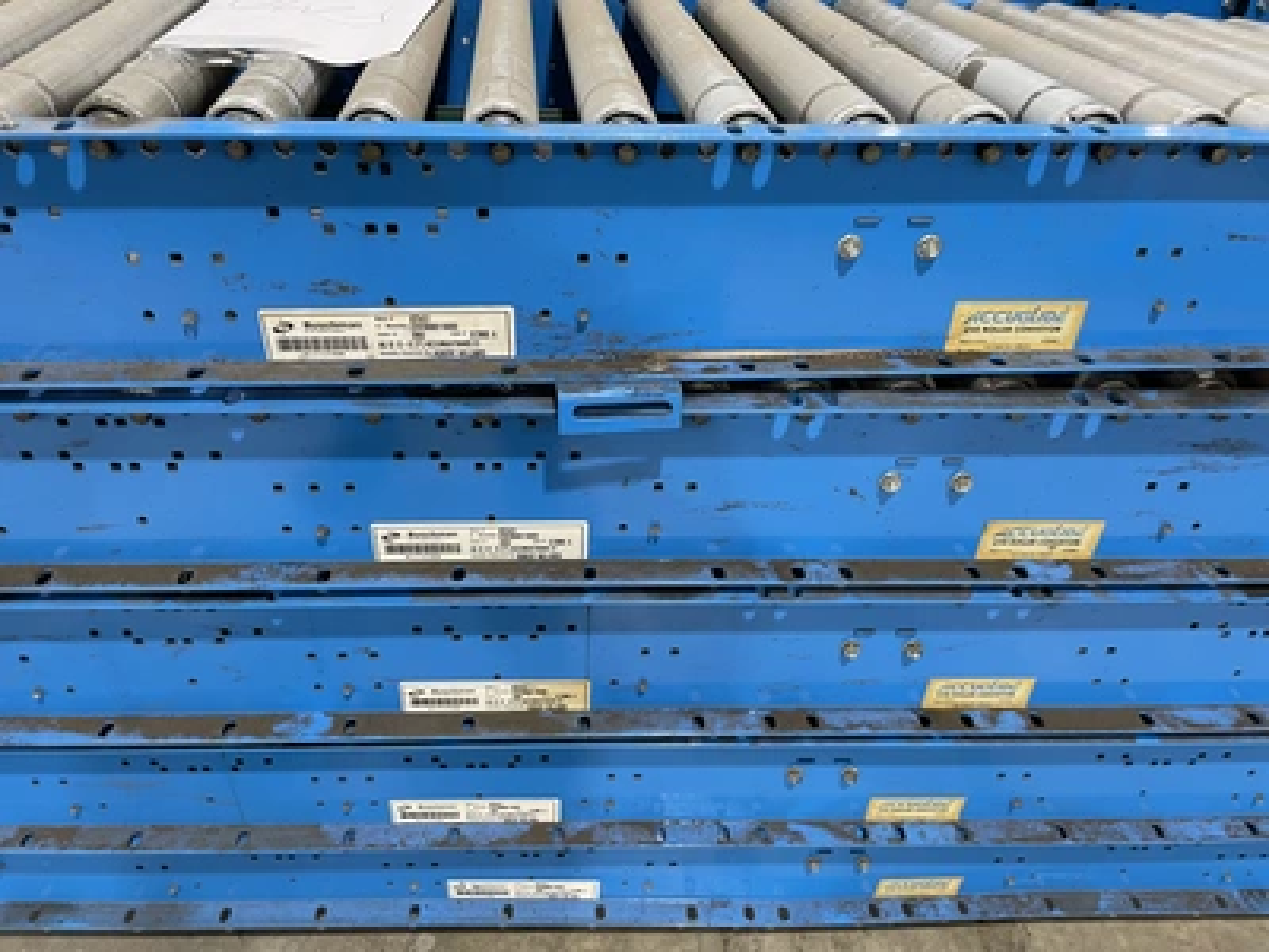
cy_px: 476
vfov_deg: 53.1
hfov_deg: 67.3
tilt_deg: -38.8
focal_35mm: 26
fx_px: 953
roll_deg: +2.1
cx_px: 634
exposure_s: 1/60
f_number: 1.6
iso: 80
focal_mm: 4.2
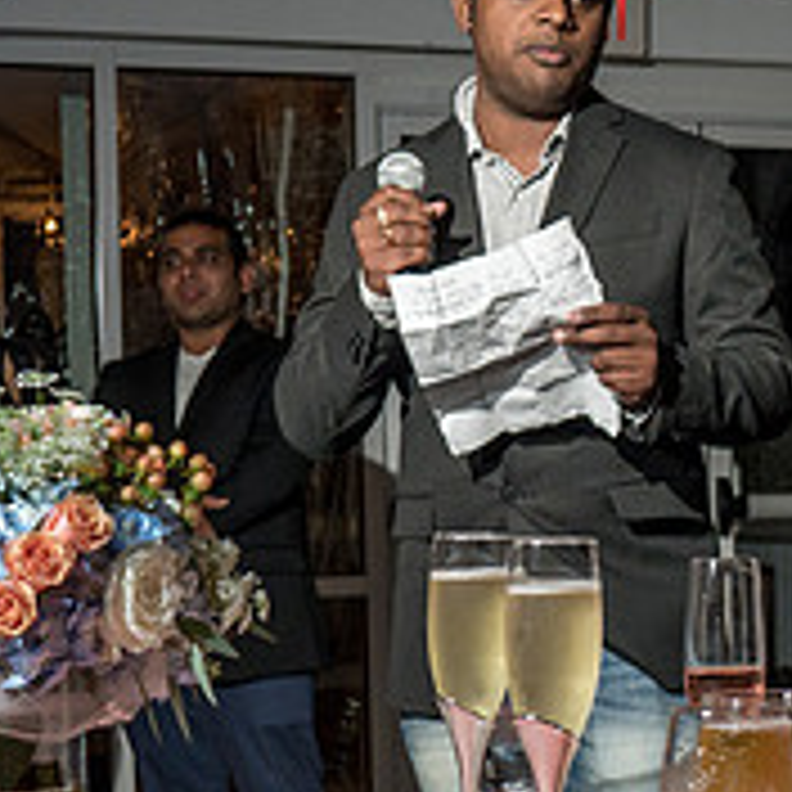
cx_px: 1177
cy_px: 551
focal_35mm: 114
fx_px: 2951
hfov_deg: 14.3
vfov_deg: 15.2
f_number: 5.6
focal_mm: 35
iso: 800
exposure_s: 1/200
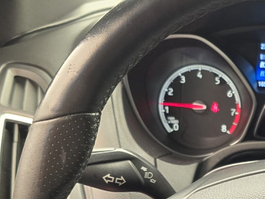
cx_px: 291
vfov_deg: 19.6
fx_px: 551
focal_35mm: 72
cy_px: 218
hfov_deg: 25.1
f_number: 1.7
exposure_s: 1/120
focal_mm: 6.3
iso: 400
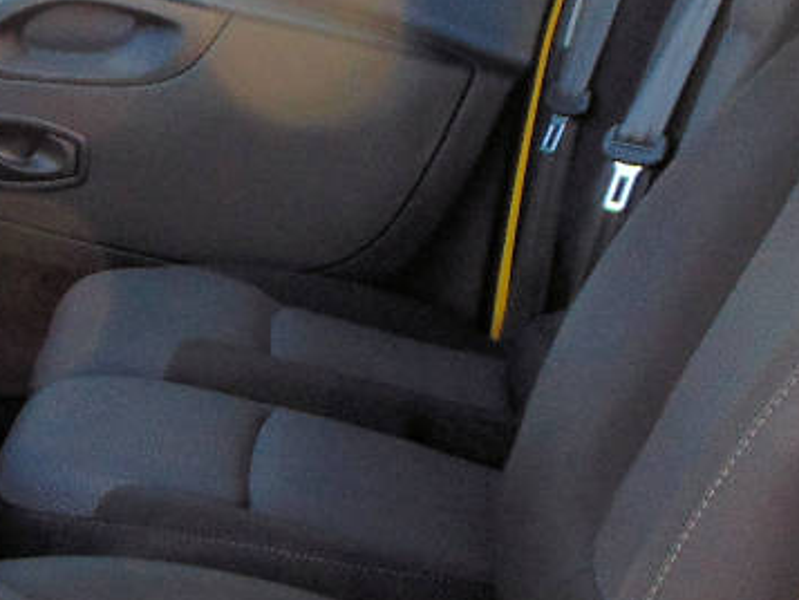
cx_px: 2
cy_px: 365
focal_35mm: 112
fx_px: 2586
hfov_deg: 17.2
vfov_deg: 13.2
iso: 80
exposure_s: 1/125
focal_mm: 4.5
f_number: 3
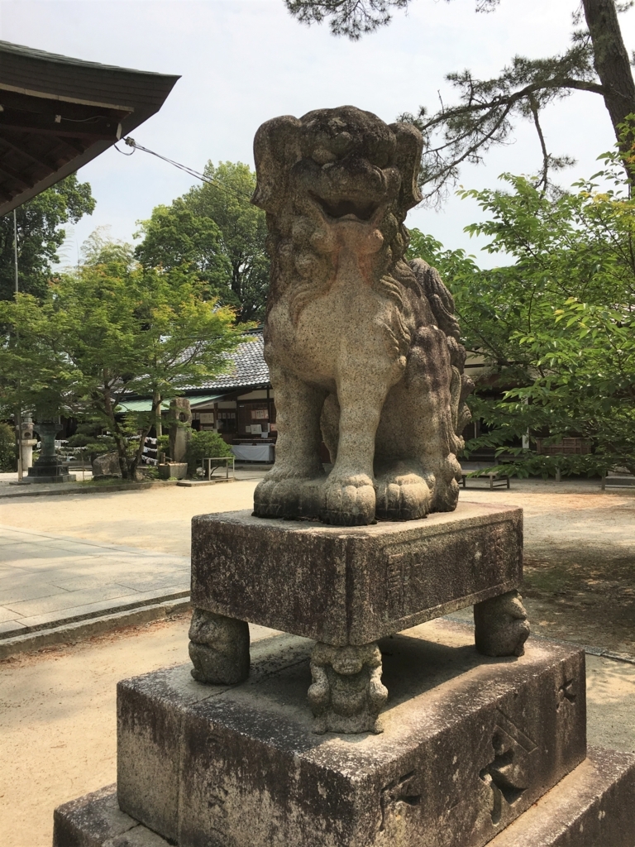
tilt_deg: +0.6
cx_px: 318
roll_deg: +1.7
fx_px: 709
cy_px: 424
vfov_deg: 61.7
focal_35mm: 29
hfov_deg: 48.2
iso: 25
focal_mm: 4.15
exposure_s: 1/1972
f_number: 2.2
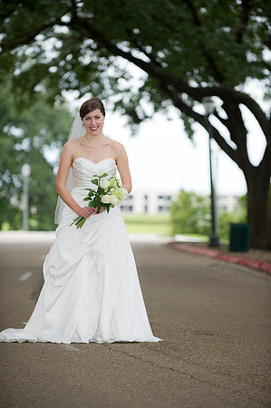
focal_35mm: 140
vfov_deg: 14.7
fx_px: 1584
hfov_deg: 9.8
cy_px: 204
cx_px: 136
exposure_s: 1/250
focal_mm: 140
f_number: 2.8
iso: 400
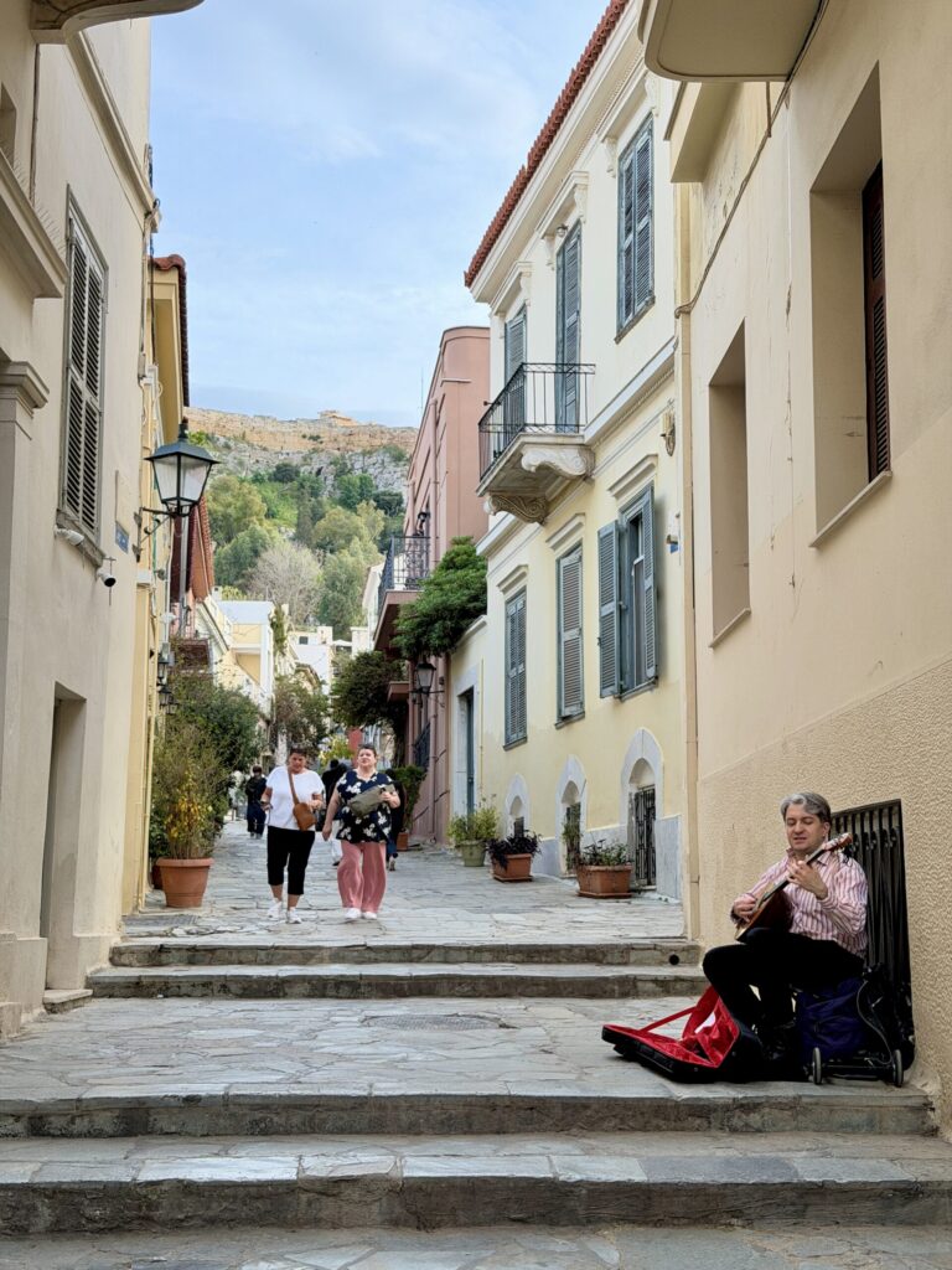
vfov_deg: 39.7
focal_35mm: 48
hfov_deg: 30.3
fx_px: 1760
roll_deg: -0.3
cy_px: 635
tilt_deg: +8.7
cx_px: 476
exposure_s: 1/687
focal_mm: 6.76
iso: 80
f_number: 1.78
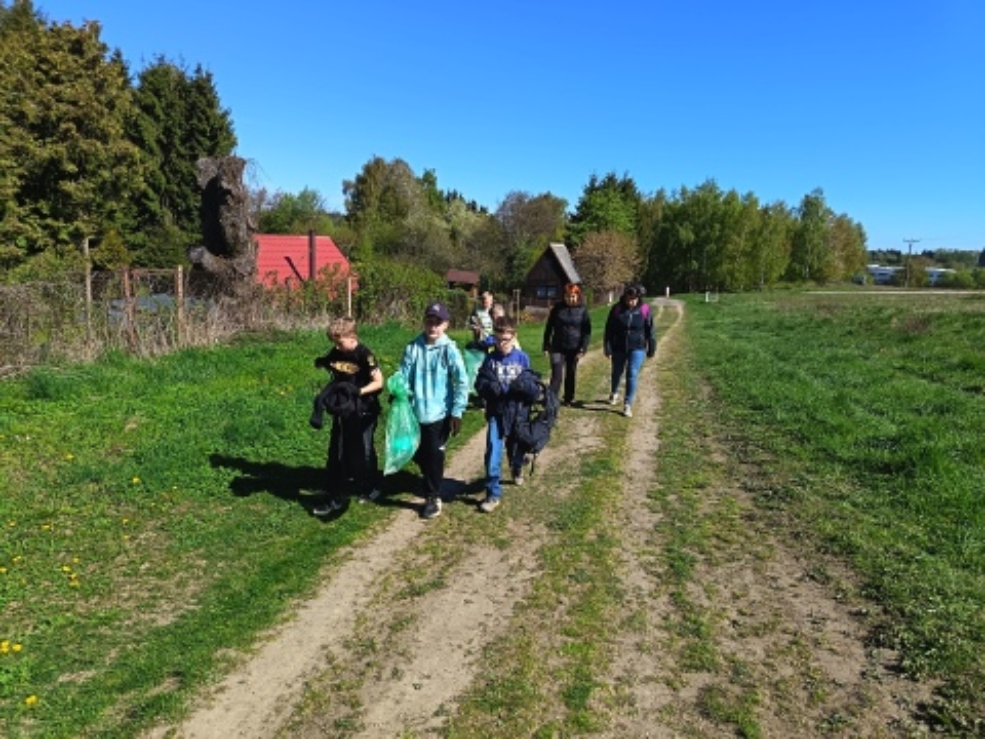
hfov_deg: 71.6
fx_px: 683
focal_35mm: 24
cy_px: 370
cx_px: 492
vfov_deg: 56.8
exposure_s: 1/695
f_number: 1.75
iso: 100
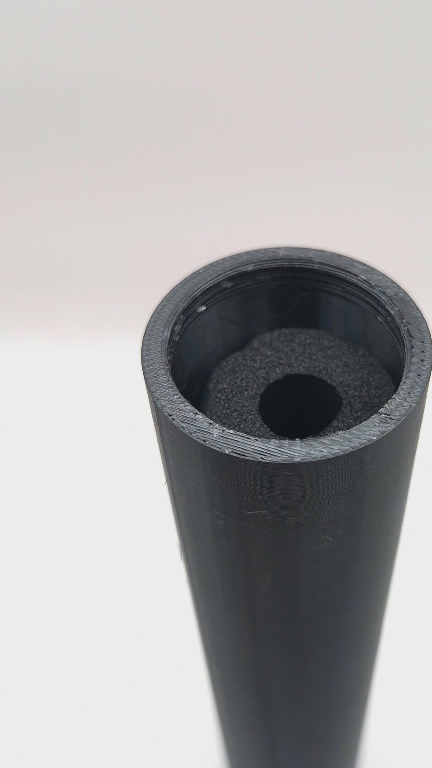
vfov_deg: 52.8
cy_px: 380
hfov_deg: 31.0
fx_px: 774
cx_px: 286
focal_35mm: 38
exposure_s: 1/182
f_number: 1.8
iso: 200
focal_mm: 5.4
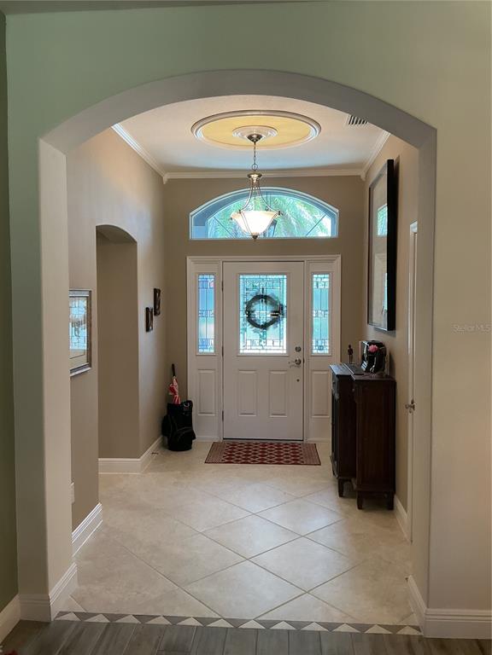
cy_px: 328
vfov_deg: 61.7
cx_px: 246
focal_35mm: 29
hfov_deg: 48.2
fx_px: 550
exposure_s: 1/60
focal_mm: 3
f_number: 1.8
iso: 80
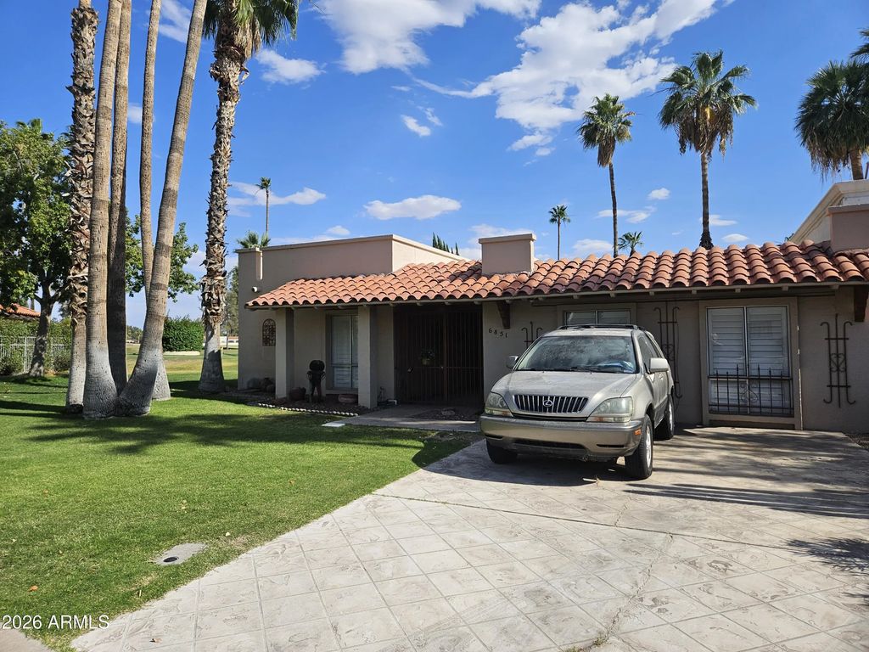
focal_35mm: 23
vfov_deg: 58.9
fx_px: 577
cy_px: 326
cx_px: 434
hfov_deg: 73.9
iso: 25
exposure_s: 1/2558
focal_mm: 5.4
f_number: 1.8
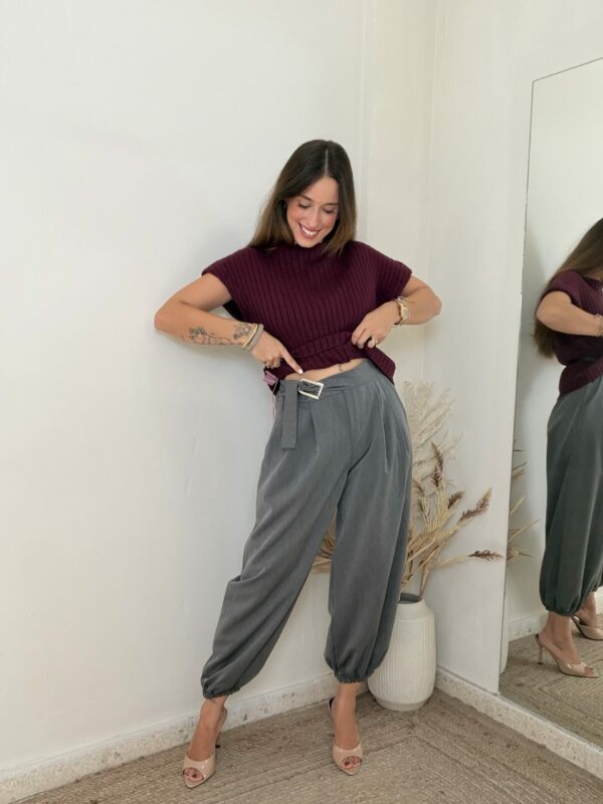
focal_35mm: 30
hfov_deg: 46.8
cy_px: 402
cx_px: 302
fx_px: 697
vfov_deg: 60.0
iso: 80
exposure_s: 1/50
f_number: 1.9
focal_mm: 2.71
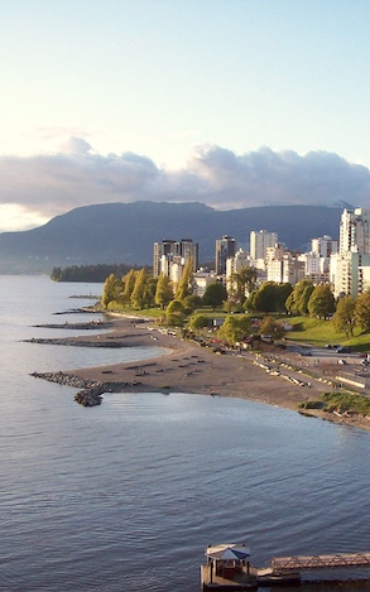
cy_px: 301
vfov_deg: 38.9
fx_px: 839
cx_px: 311
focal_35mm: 52
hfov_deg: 24.4
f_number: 2.7
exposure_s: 1/513
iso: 80
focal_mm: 6
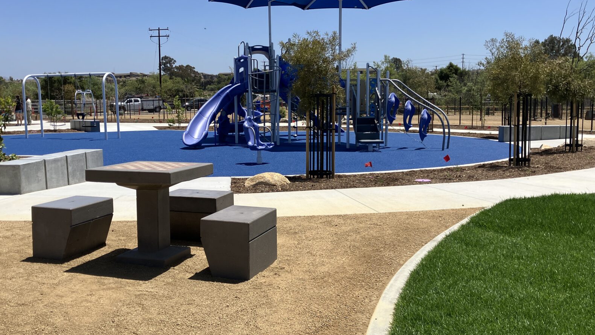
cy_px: 171
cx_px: 271
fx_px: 584
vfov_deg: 32.0
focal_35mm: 37
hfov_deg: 53.9
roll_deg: +0.3
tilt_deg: -6.1
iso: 32
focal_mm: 3.99
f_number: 1.8
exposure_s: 1/3040
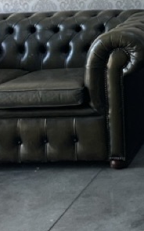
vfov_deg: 17.0
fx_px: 723
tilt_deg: -14.5
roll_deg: +1.5
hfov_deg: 10.2
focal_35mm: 115
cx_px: 322
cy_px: -79
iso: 125
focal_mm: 5.1
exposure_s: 1/65
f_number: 1.6
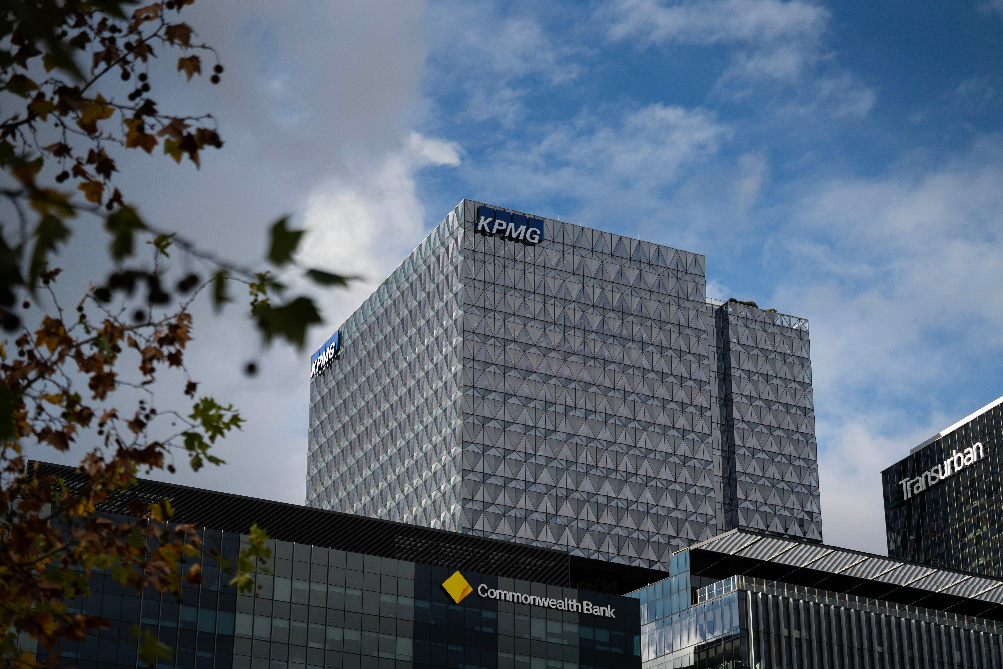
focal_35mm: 78
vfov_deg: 17.5
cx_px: 502
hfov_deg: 26.0
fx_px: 2173
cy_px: 334
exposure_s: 1/8000
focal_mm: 78
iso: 200
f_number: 2.8
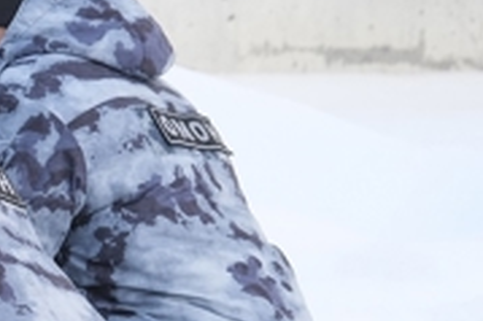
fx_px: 3941
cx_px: -521
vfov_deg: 4.7
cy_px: 243
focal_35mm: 294
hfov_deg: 6.8
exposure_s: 1/105
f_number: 5
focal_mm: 46.6
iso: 320
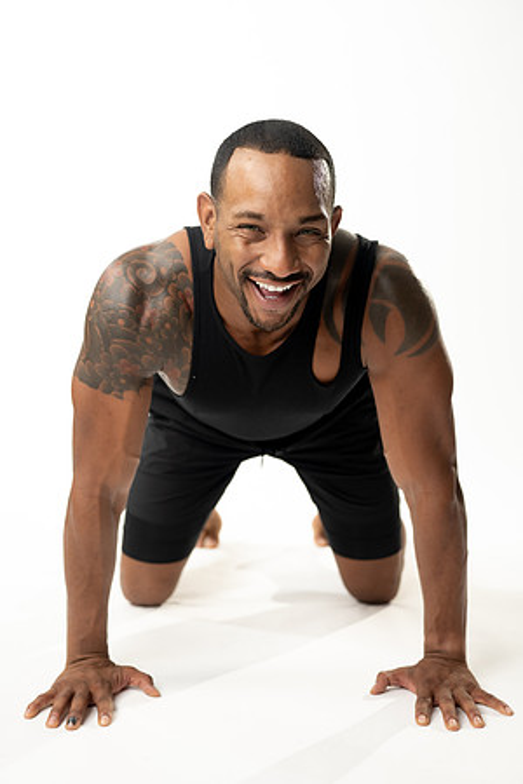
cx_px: 262
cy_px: 392
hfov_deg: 27.0
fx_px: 1089
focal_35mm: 50
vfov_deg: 39.6
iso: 800
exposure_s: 1/80
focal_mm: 50
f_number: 3.2
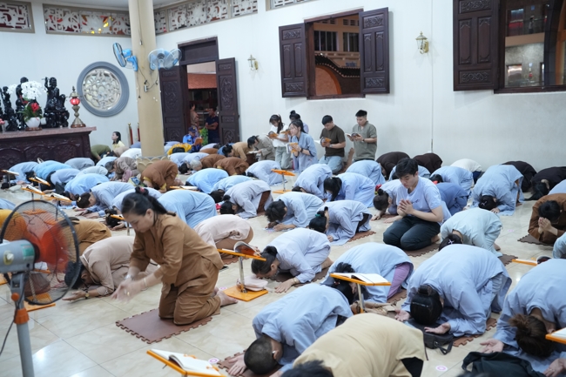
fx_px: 550
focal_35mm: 35
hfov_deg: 54.4
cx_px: 283
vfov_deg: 37.8
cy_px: 188
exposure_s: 1/80
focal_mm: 35
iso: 3200
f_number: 2.8
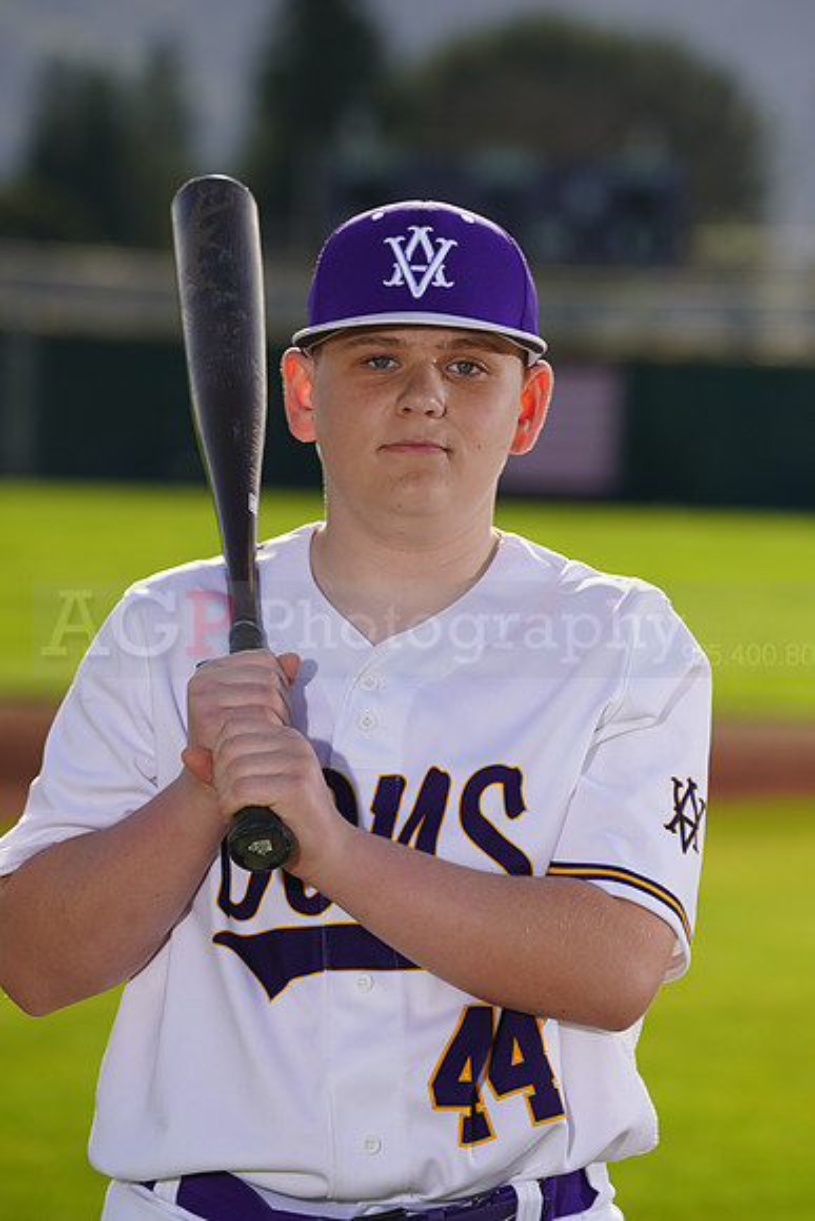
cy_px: 610
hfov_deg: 5.1
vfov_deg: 7.6
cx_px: 408
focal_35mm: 271
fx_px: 9197
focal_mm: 271
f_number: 8
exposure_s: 1/250
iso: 100
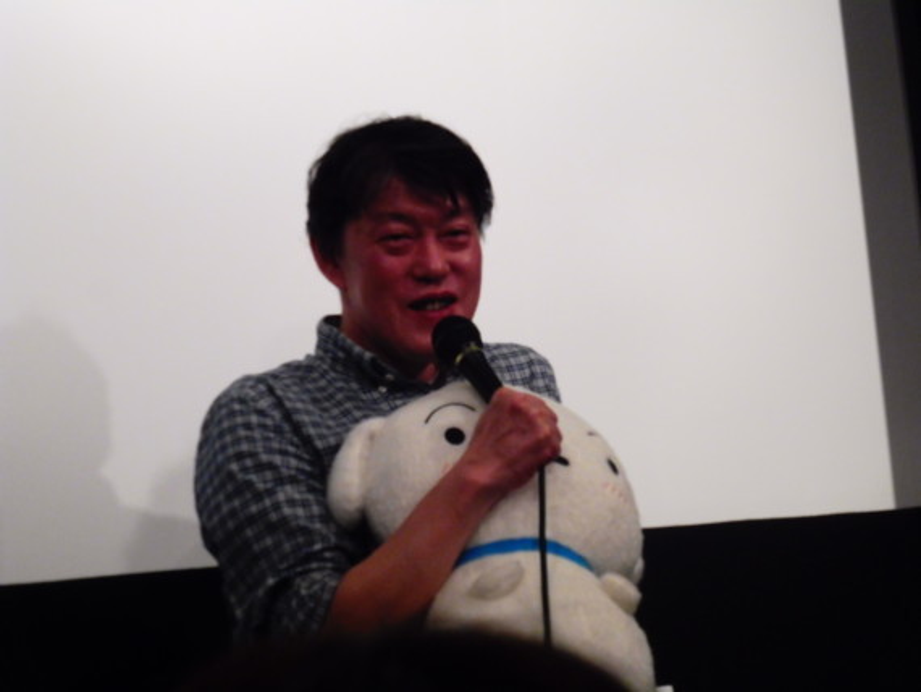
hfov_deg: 17.1
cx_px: 460
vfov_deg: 12.9
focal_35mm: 115
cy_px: 346
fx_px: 3061
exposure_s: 1/30
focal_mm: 20.6
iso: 400
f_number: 5.3
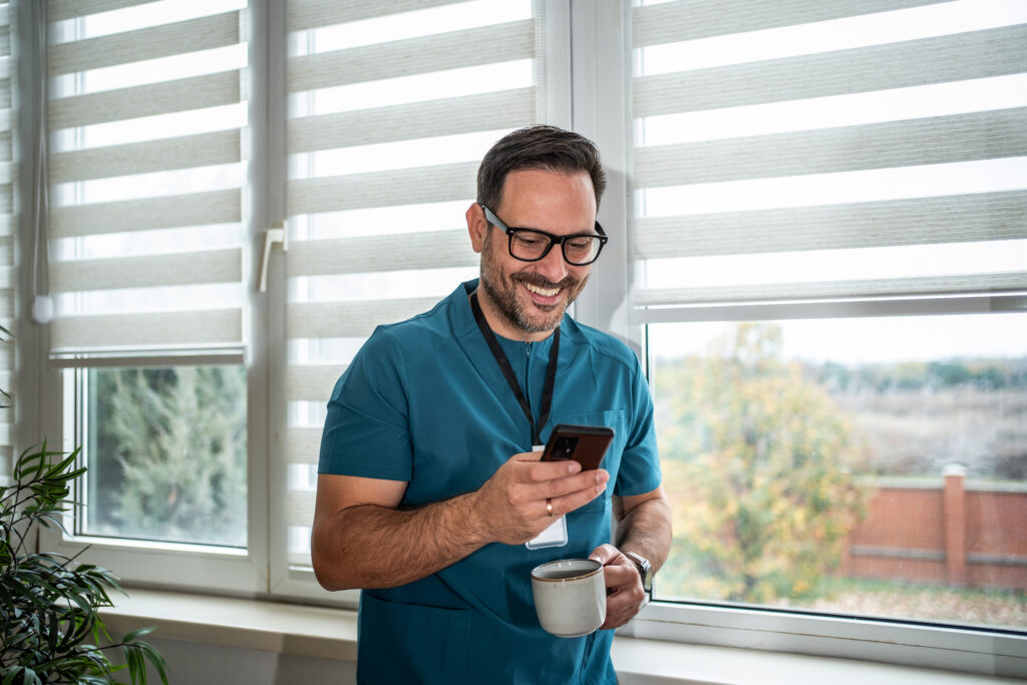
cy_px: 342
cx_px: 514
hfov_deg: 54.4
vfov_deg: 37.9
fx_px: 999
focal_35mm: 35
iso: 800
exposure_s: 1/400
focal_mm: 35
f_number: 1.8
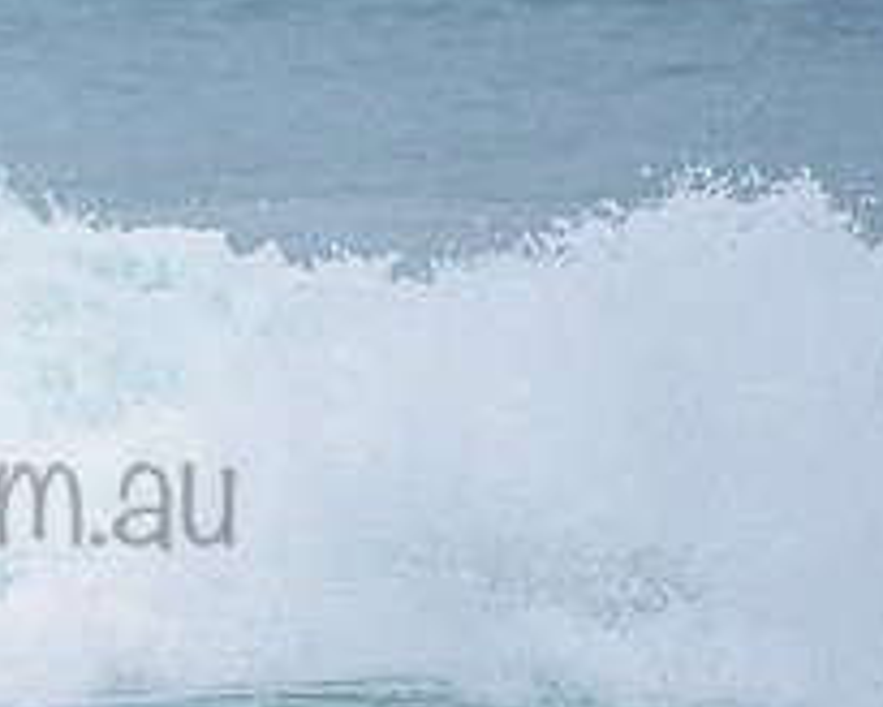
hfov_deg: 1.5
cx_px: -220
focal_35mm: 1325
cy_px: 446
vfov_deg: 1.2
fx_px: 34627
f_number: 5.6
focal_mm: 500
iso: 220
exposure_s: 1/2000
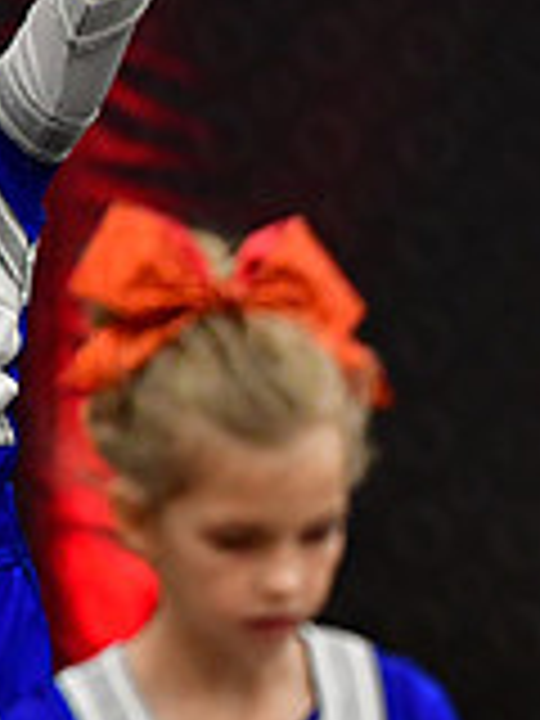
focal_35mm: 1045
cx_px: 1269
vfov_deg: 1.9
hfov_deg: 1.4
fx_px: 21736
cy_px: 592
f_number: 2.8
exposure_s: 1/800
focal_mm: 200
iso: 4000
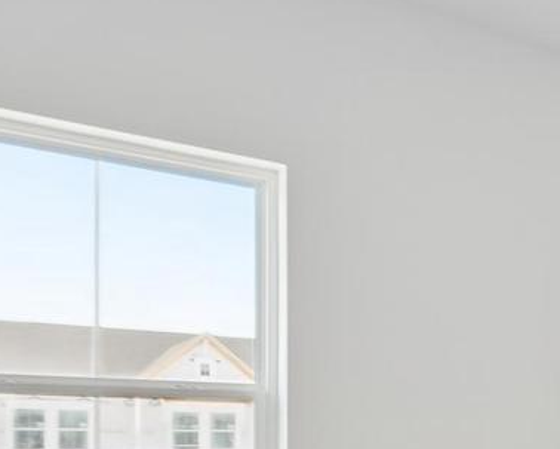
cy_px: 479
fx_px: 829
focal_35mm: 50
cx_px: 917
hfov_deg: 24.6
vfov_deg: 27.9
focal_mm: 14
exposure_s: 1/8
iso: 64
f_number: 8
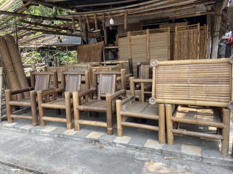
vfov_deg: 53.1
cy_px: 87
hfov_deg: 67.3
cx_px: 116
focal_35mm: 26
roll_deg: +1.0
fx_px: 175
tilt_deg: -7.2
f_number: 1.8
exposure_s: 1/337
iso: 32
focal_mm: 4.25
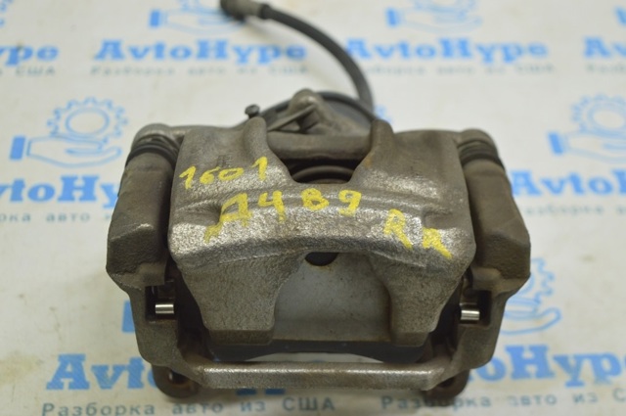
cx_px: 313
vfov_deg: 19.7
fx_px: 1198
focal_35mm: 69
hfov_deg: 29.3
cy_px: 208
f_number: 5.6
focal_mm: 46
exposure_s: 1/20
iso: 400
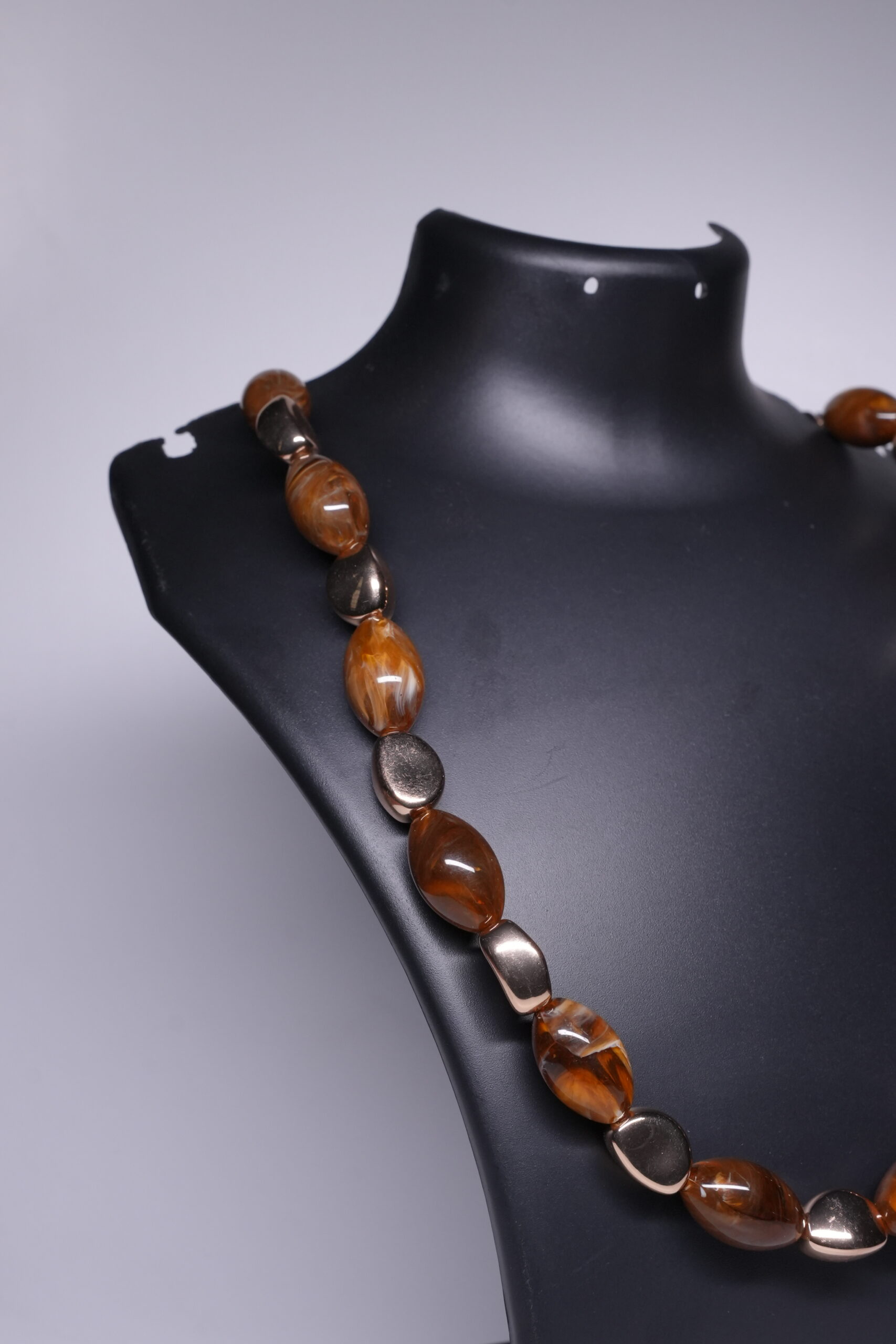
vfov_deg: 38.2
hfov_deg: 26.0
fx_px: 1941
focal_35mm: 52
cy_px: 672
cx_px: 448
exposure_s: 1/160
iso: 1250
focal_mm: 35
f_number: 9
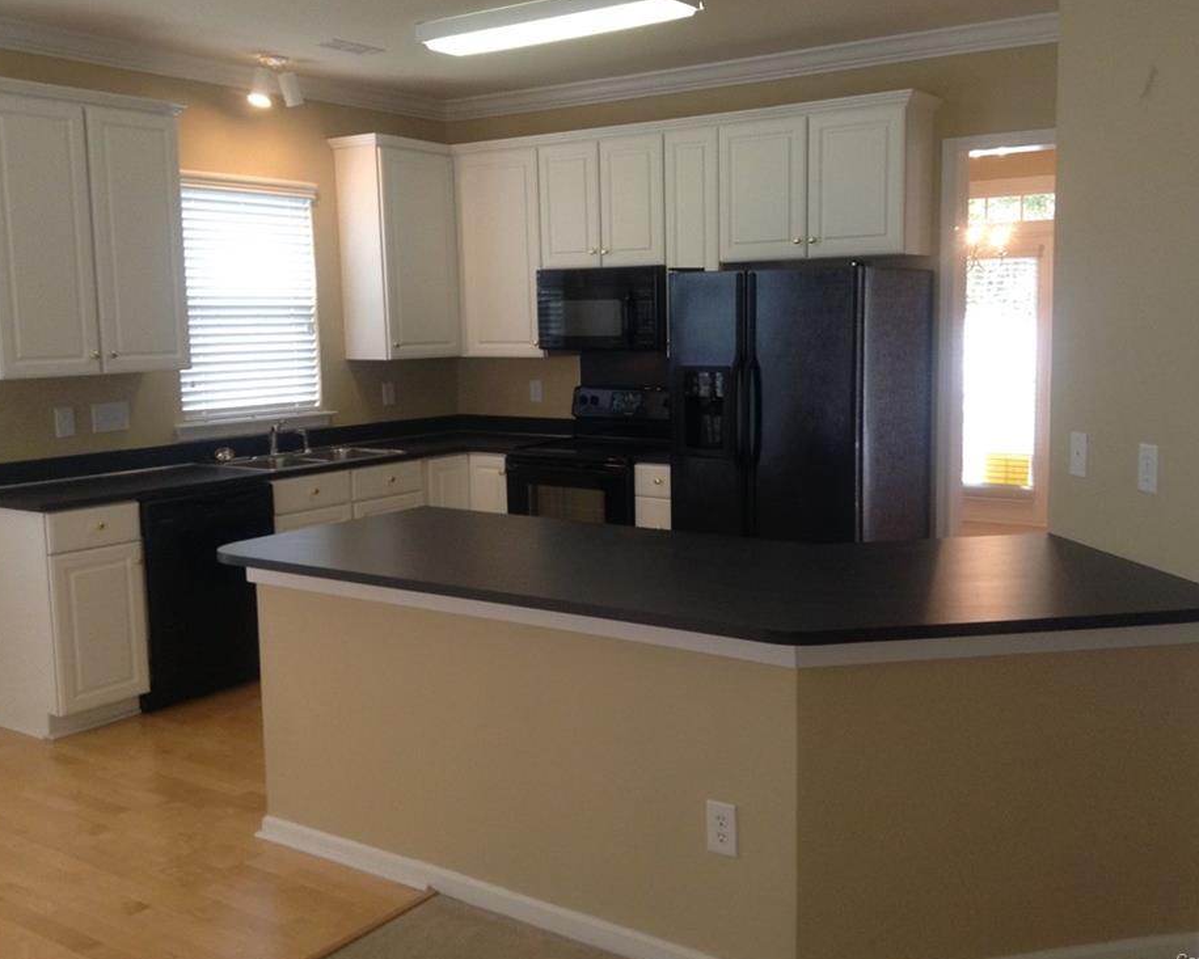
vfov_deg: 41.2
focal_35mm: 36
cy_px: 473
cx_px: 655
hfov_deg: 50.2
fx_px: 1277
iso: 64
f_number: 2.4
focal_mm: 3.3
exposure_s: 1/24
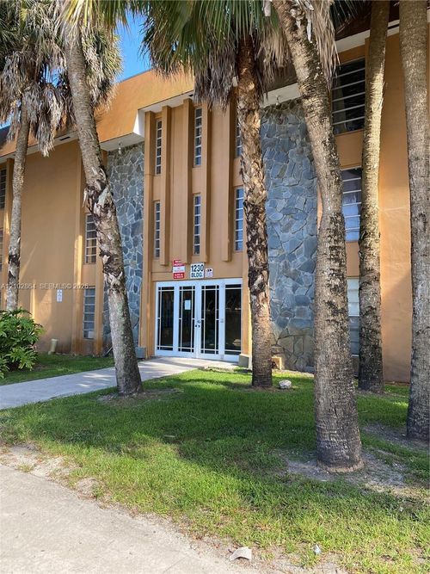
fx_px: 431
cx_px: 215
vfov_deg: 67.3
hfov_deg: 53.0
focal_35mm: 26
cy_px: 287
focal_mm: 4.25
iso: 32
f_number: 1.8
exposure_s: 1/317
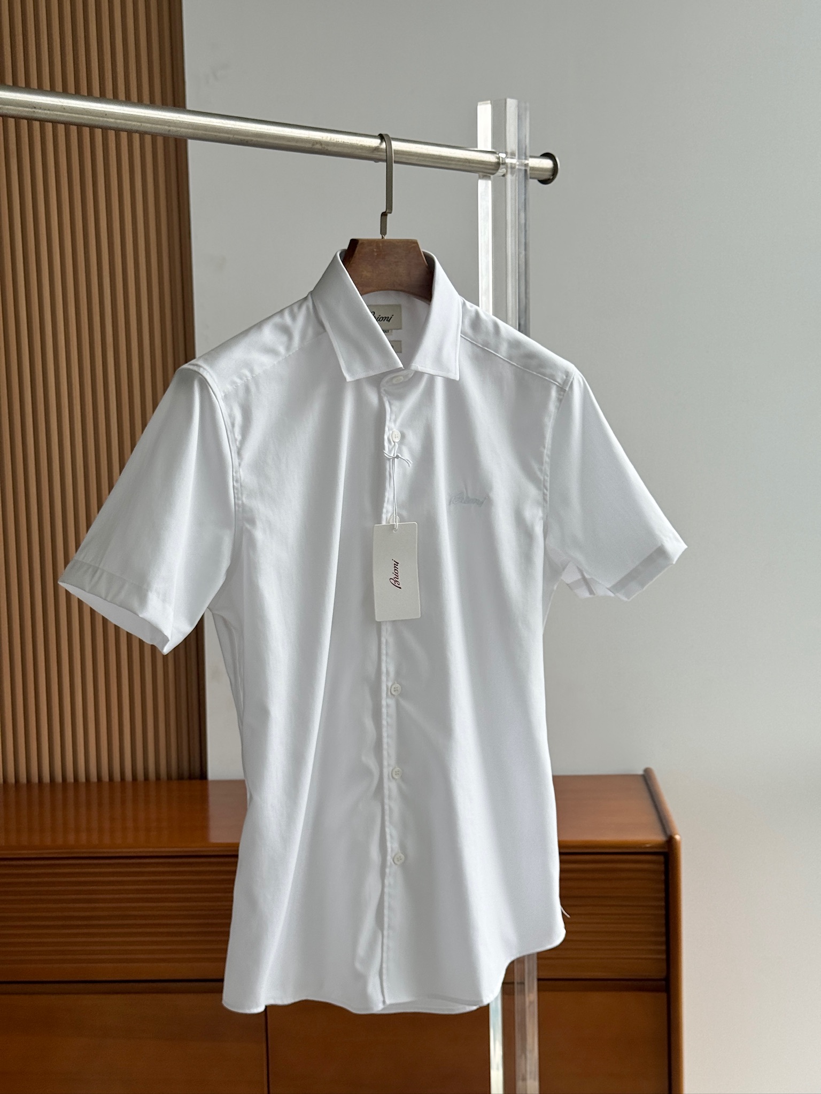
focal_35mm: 48
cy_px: 547
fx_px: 1518
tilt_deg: -6.9
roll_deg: +1.0
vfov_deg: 39.7
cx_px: 410
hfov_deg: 30.3
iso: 64
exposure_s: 1/488
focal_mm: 6.76
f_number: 1.78
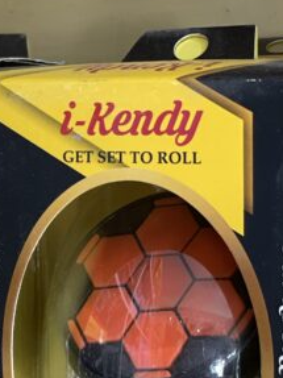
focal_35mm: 145
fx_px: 1582
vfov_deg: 13.5
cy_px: 317
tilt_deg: -6.5
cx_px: -87
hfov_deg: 10.0
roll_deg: +1.6
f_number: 2
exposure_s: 1/33
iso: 200
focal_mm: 6
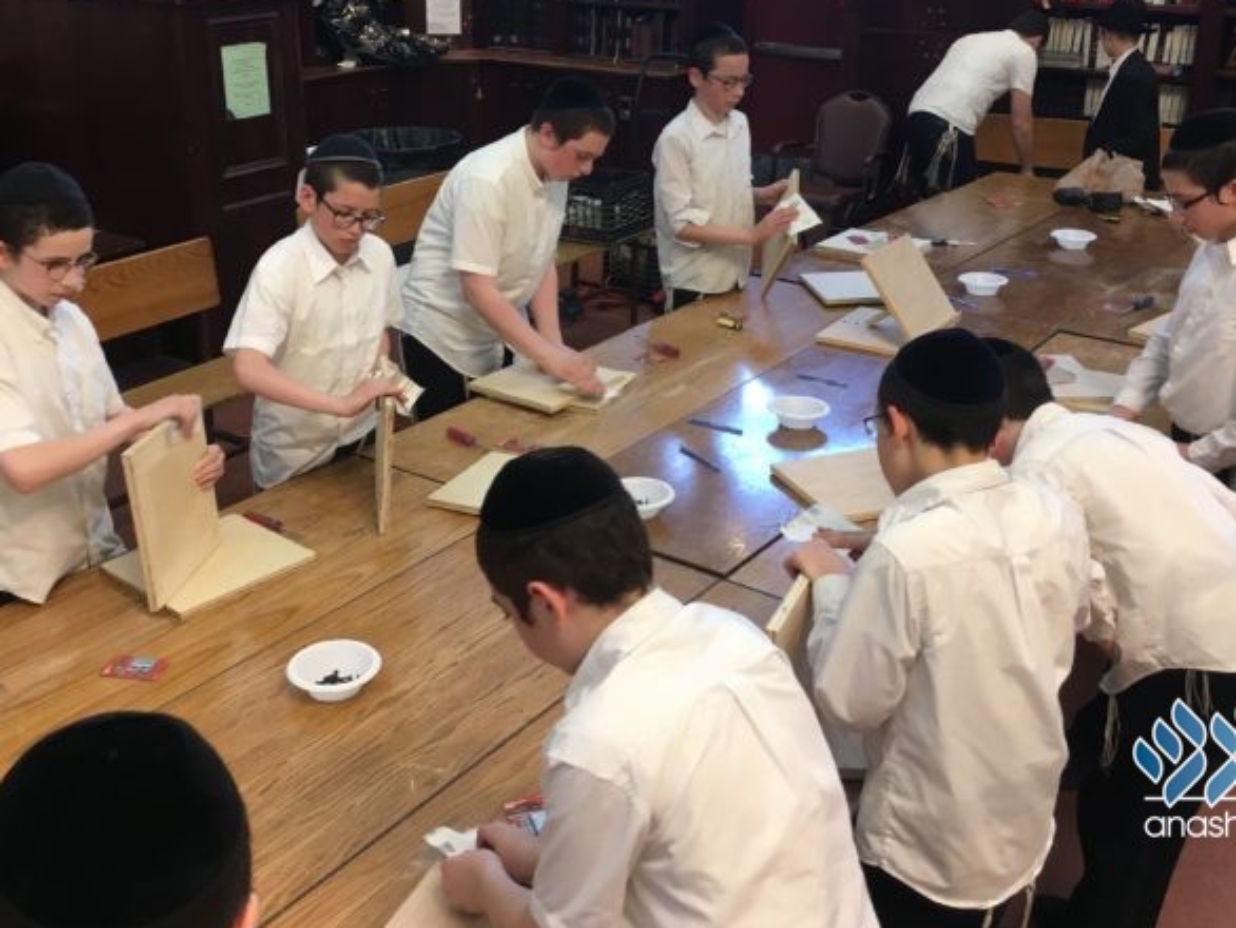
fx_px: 1357
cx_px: 574
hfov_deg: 48.9
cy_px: 325
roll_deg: +0.1
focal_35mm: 38
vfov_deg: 37.4
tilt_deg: -20.8
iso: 50
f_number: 2.2
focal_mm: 4.15
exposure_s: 1/30
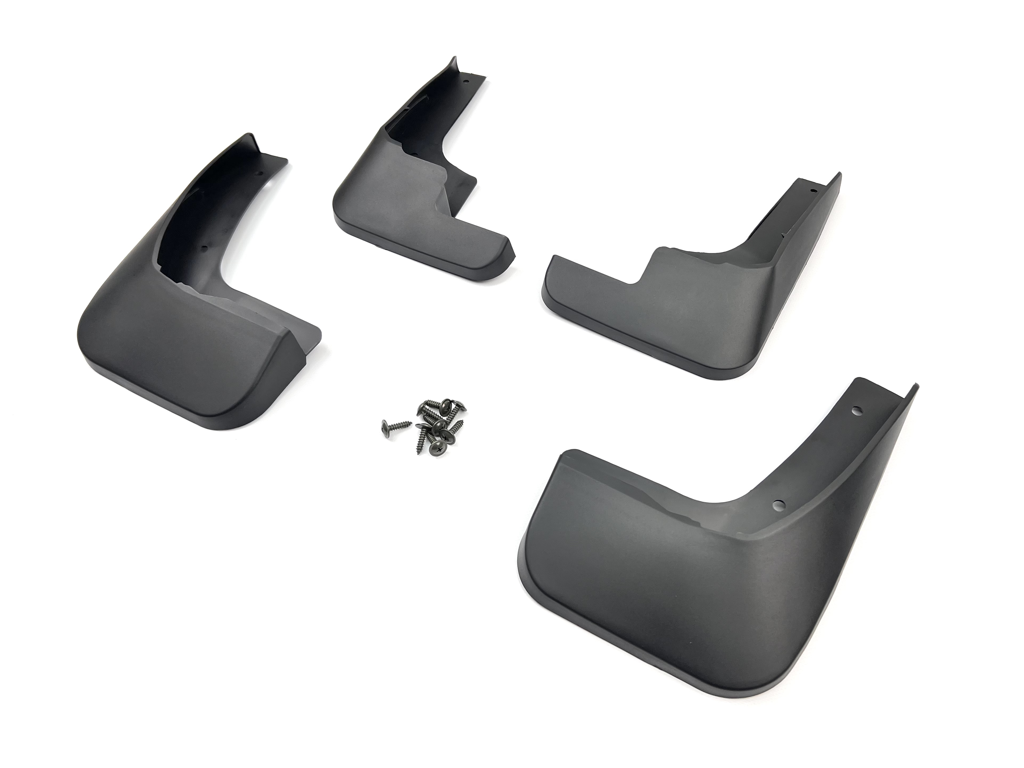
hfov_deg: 67.3
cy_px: 384
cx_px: 512
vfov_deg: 53.1
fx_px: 769
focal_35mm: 26
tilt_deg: -56.2
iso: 50
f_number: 1.5
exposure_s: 1/371
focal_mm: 5.7
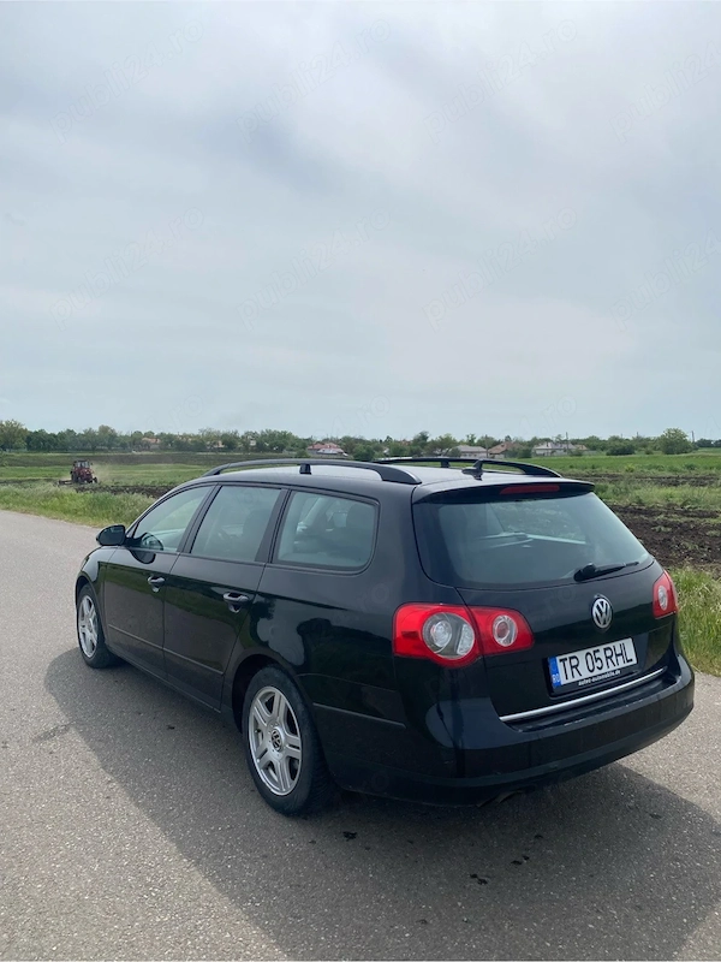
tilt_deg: -0.7
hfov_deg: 53.1
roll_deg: -0.5
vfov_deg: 67.3
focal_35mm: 26
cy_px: 481
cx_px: 360
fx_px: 722
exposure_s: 1/6757
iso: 32
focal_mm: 4.25
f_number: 1.8
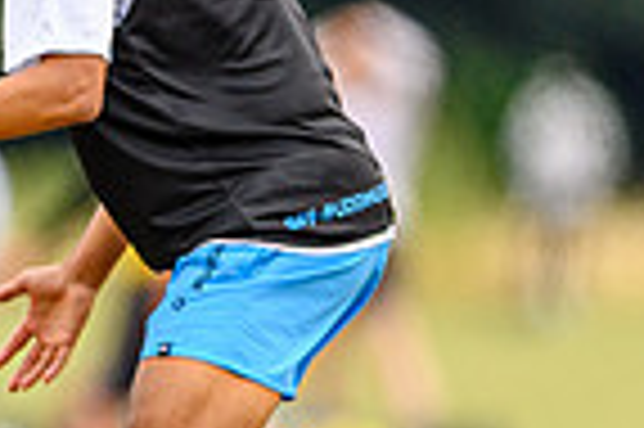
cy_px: 231
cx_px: -414
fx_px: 42026
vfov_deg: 0.6
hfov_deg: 0.9
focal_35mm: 2352
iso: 110
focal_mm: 400
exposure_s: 1/1250
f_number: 3.2
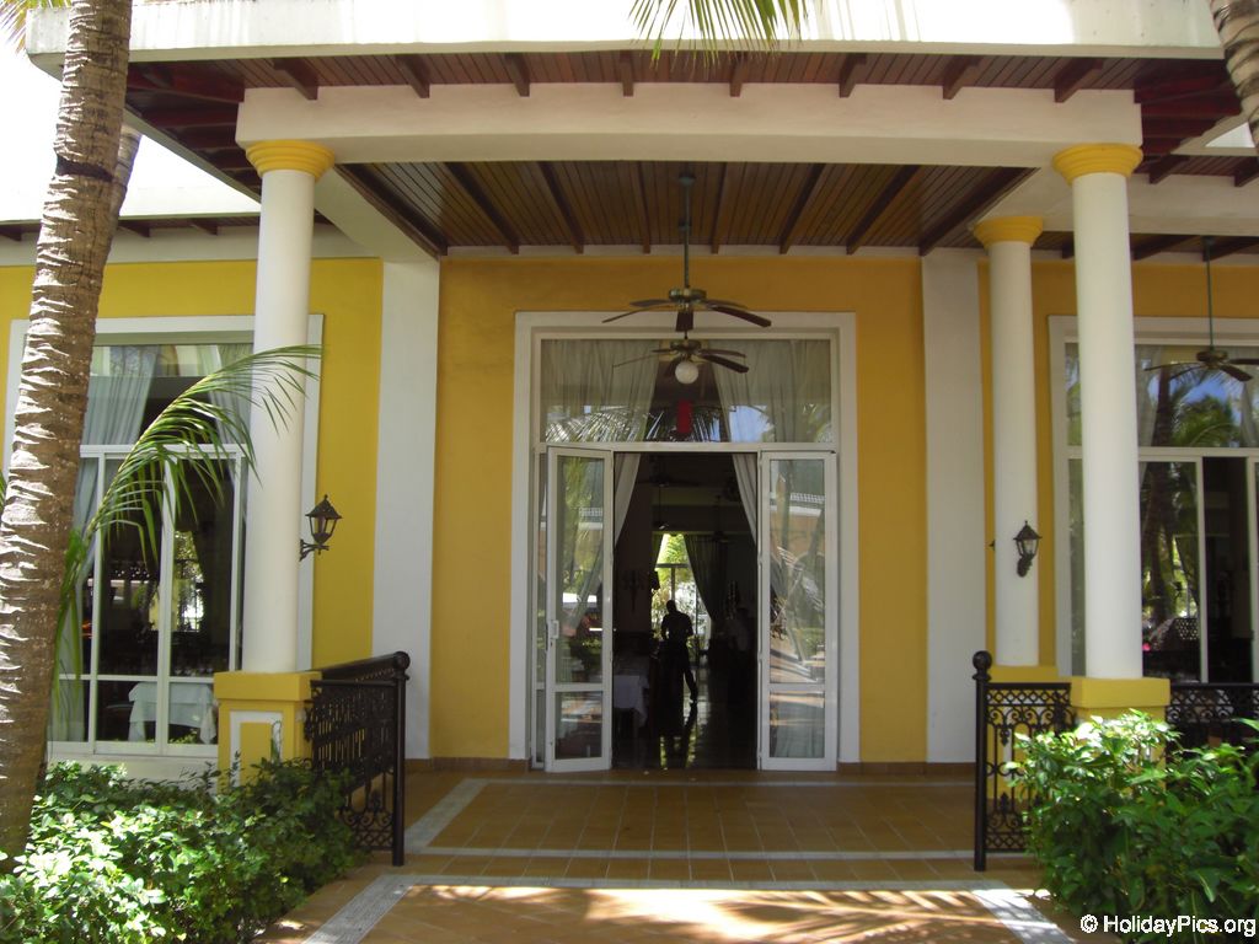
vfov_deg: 37.7
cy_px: 472
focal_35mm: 38
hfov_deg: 49.0
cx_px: 630
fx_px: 1382
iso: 64
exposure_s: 1/160
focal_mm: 6.2
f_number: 2.7
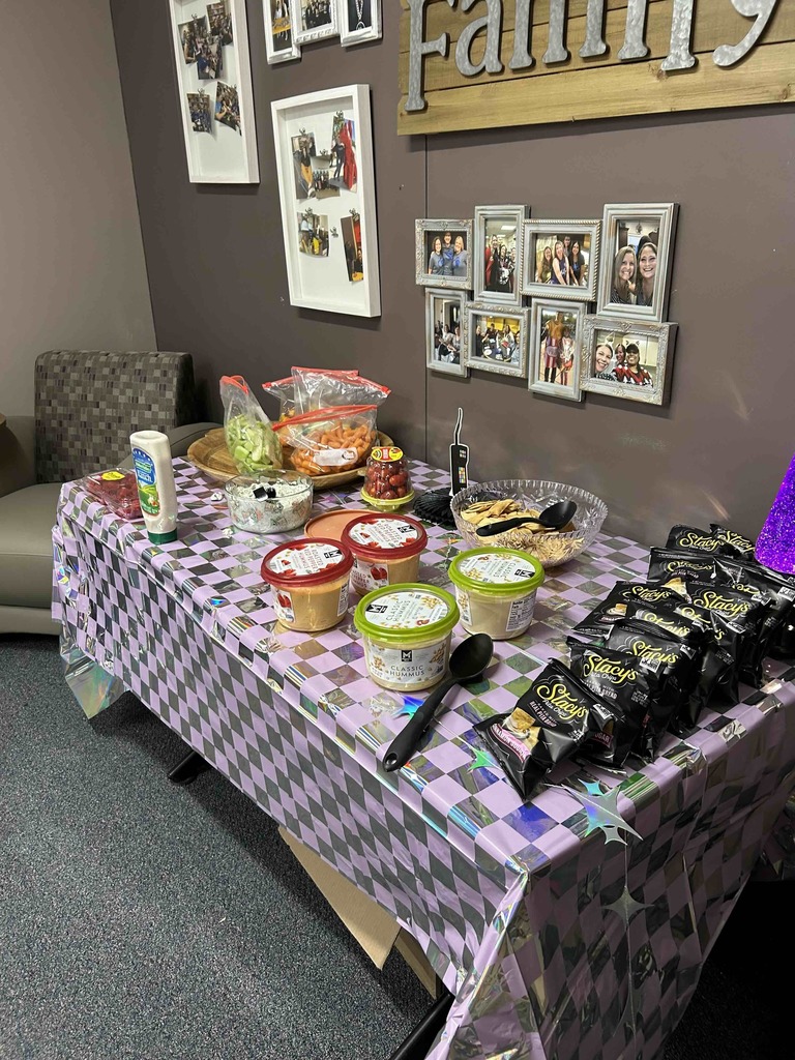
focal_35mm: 26
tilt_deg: -24.6
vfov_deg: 67.3
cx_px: 398
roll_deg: +0.1
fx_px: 796
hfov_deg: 53.1
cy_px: 530
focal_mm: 5.7
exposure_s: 1/60
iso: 160
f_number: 1.5
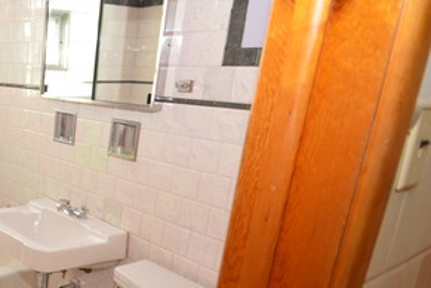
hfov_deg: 47.7
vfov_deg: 39.5
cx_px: 3
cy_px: 190
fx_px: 395
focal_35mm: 33
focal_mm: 10
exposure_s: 1/60
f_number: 3.5
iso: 500
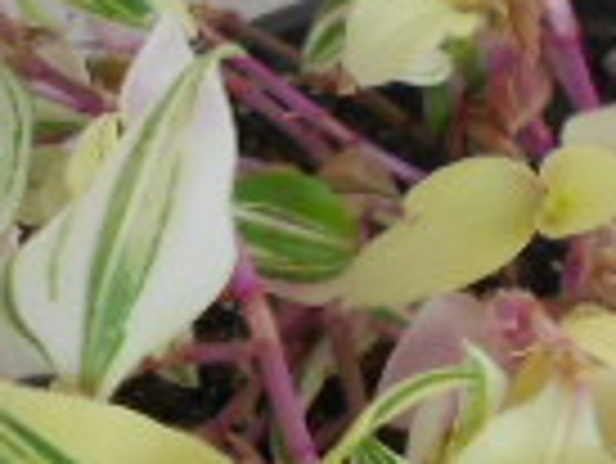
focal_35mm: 135
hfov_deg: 14.6
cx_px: 432
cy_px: 302
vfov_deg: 11.0
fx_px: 2404
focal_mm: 5.3
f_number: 3.4
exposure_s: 1/30
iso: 250
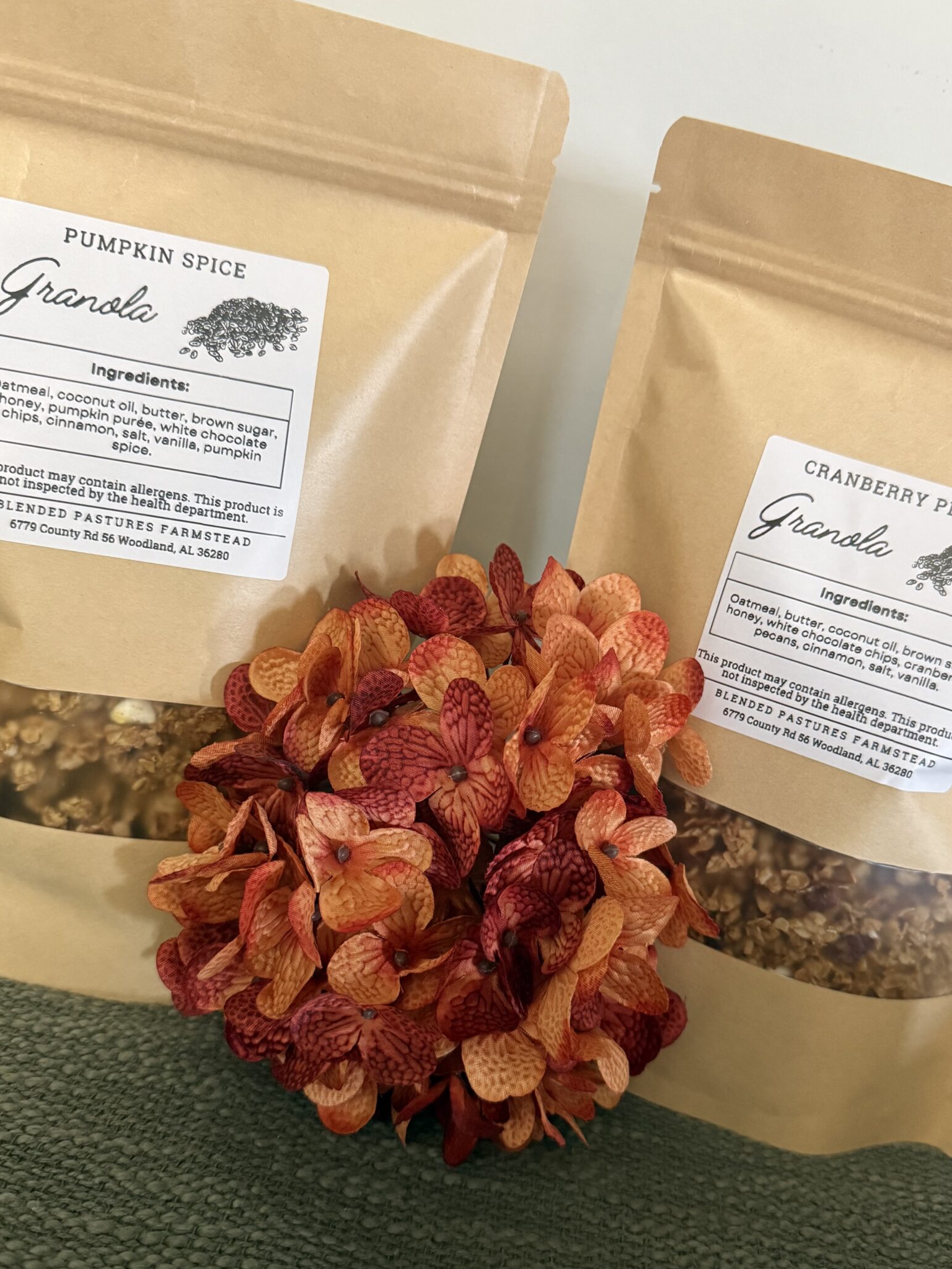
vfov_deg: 59.9
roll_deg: -15.3
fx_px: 1100
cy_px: 689
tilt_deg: -19.6
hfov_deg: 46.8
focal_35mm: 30
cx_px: 514
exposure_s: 1/60
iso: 500
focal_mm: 6.76
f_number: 1.78
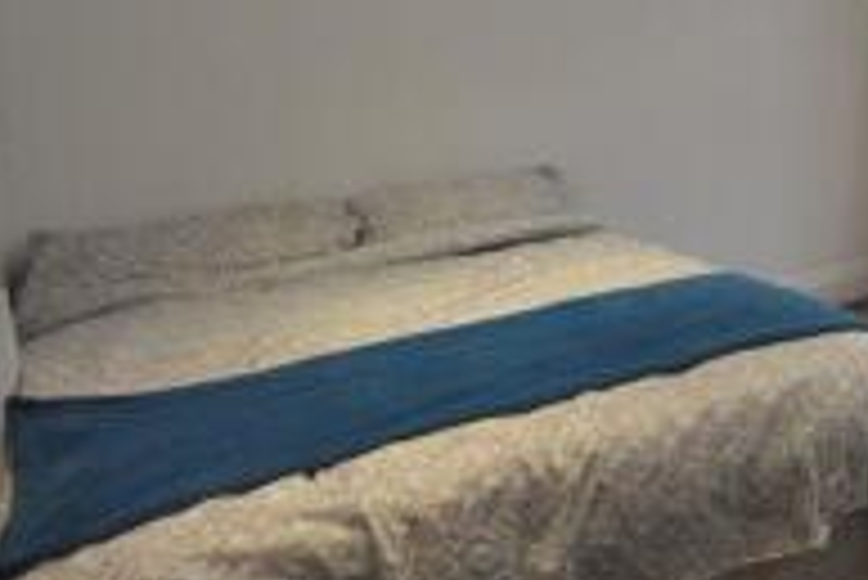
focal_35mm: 37
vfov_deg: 34.7
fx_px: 893
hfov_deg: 40.2
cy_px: 101
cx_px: 989
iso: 3200
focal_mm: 10
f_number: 6.7
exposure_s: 1/180
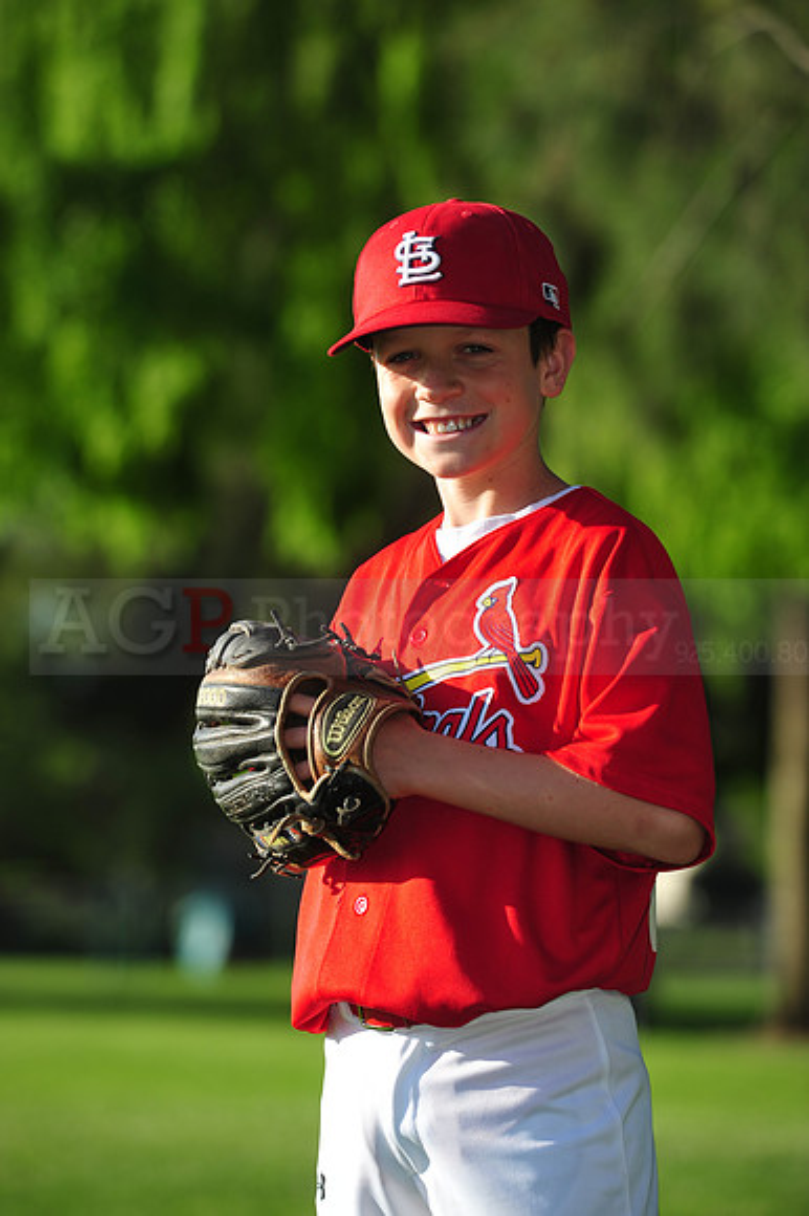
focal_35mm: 175
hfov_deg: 7.8
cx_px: 404
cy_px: 608
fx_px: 5906
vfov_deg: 11.8
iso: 200
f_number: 5
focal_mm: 175
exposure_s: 1/800
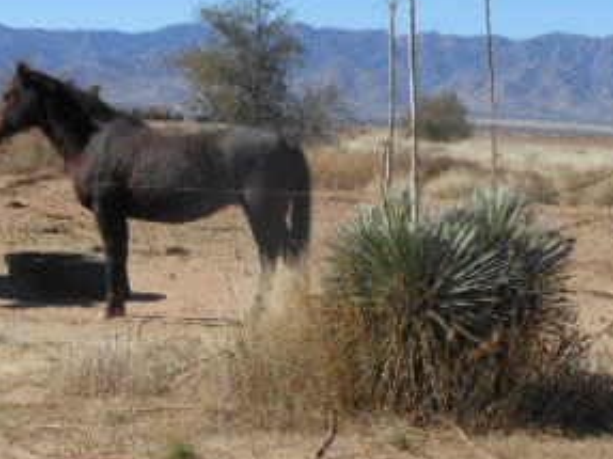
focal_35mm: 87
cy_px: 205
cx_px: 269
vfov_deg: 17.0
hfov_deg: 22.5
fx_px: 1540
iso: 80
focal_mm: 6.9
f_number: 4.3
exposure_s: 1/640
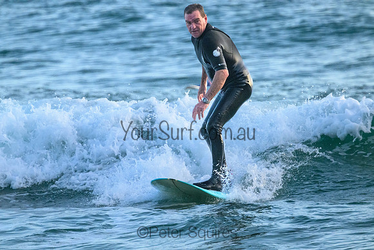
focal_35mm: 800
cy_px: 125
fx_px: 8313
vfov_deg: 1.7
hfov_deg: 2.6
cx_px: 187
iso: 6400
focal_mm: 800
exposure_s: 1/2000
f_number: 11
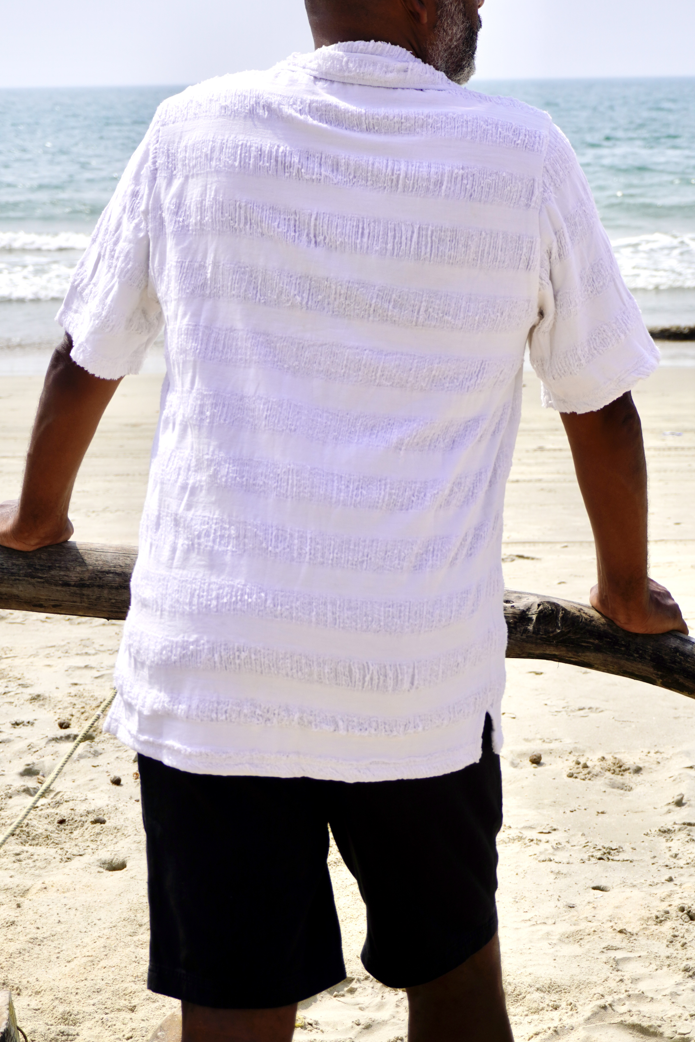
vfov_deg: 25.3
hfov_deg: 17.1
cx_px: 394
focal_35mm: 80
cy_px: 436
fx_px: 2316
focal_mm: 42
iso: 100
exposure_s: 1/1250
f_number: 5.6
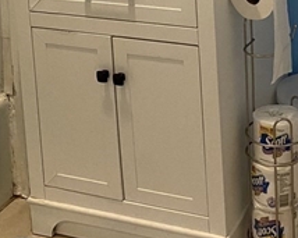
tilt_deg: -6.8
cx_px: 233
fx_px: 802
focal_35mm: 91
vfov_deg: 15.0
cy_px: -173
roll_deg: +1.7
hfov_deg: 20.8
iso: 250
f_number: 1.8
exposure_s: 1/60
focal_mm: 4.25
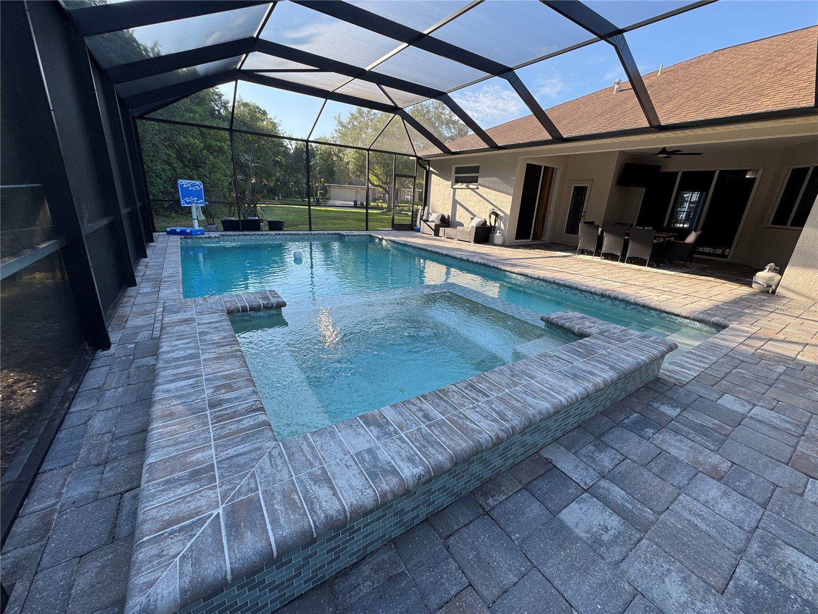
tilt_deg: -19.8
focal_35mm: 14
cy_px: 307
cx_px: 409
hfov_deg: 102.1
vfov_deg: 85.7
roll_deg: -3.7
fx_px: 331
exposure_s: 1/217
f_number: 2.2
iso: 40
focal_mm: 2.22
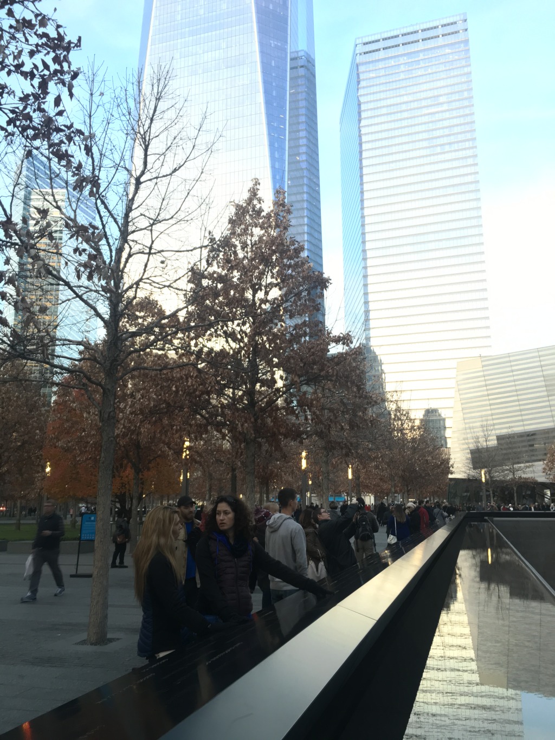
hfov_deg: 48.2
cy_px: 370
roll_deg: +1.6
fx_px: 620
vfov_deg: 61.7
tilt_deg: +12.5
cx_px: 278
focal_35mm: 29
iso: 64
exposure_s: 1/30
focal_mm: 4.15
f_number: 2.2
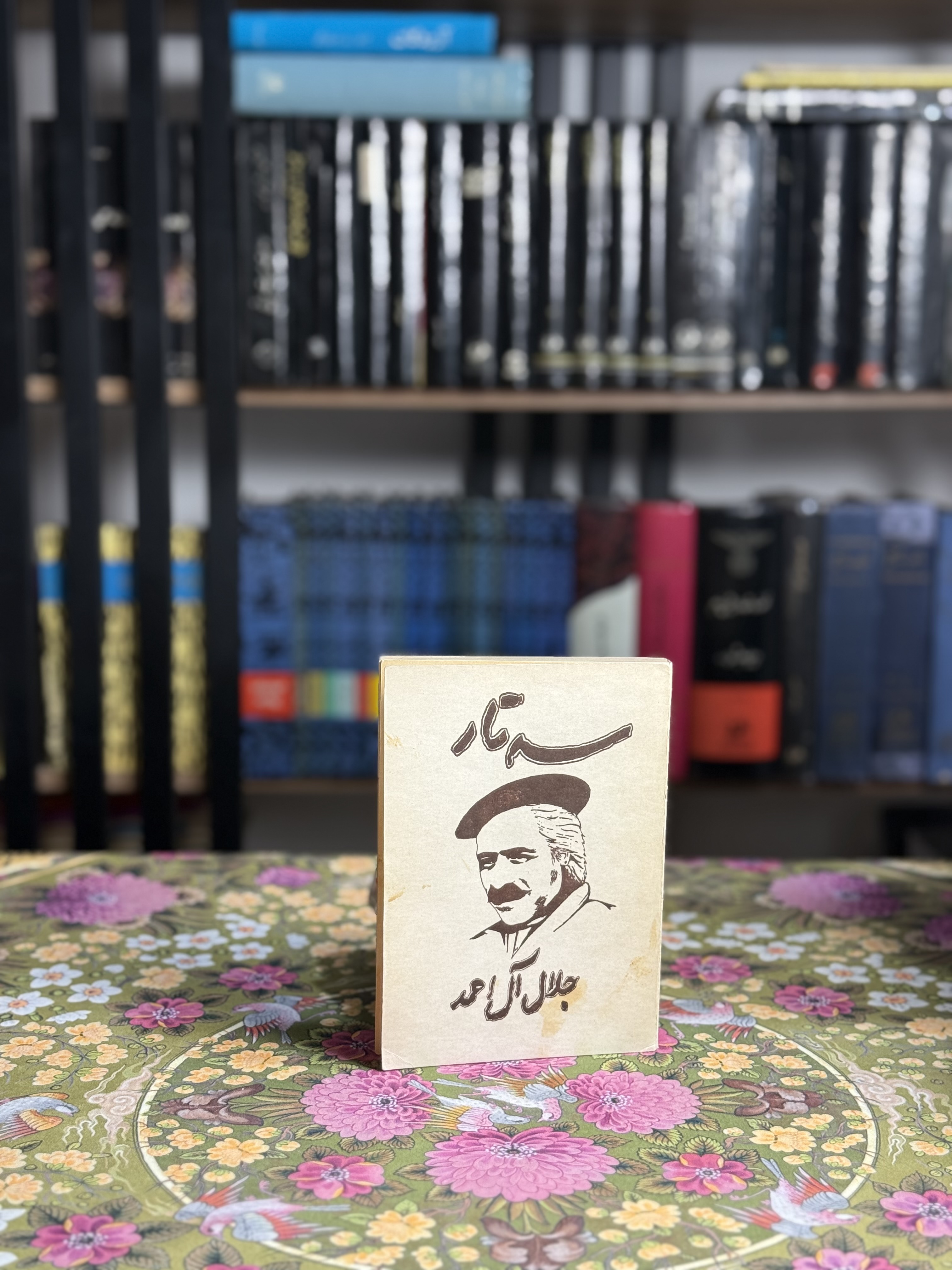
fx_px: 1760
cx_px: 476
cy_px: 635
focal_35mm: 48
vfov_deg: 39.7
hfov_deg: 30.3
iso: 100
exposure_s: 1/100
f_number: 1.78
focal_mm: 6.76
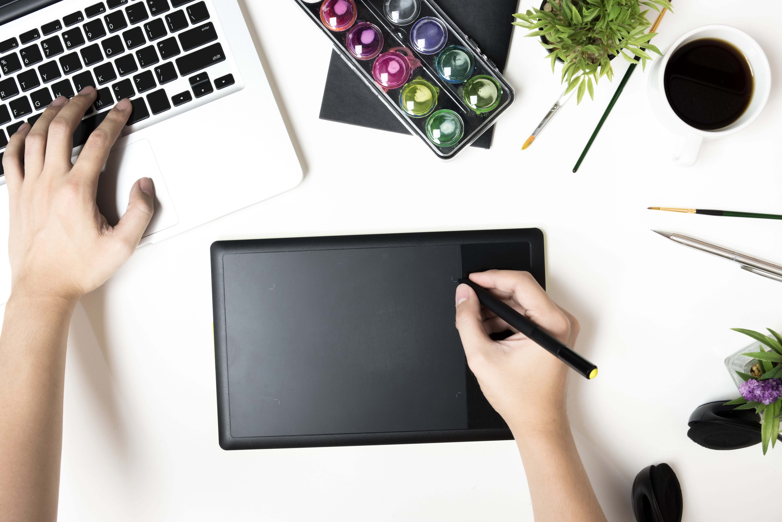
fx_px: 869
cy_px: 261
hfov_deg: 48.5
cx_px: 391
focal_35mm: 40
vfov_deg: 33.4
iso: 400
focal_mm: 26.5
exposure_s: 1/1.67
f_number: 11
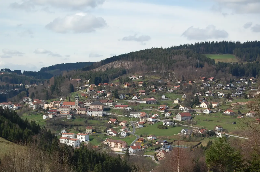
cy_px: 86
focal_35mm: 82
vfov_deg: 16.5
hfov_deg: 24.7
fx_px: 595
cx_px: 130
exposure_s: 1/320
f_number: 9
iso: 200
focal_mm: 55
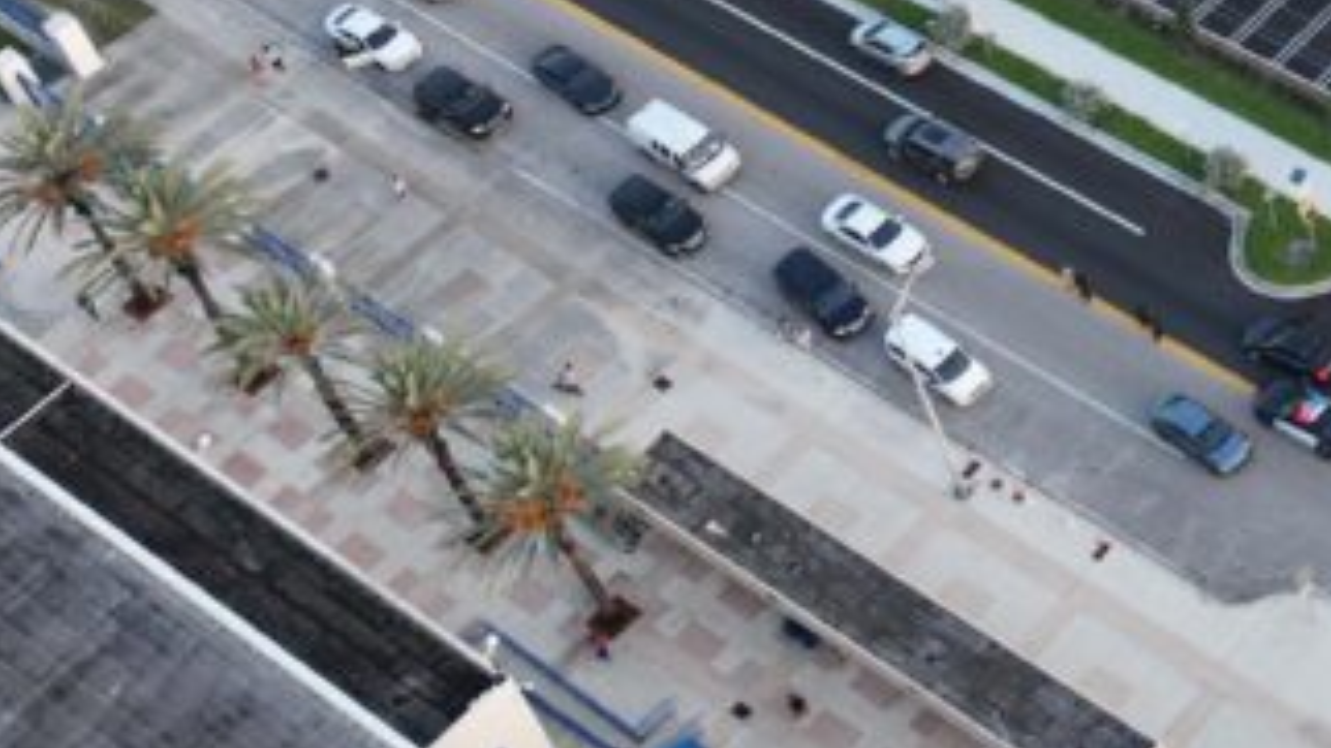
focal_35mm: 83
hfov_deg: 21.8
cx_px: 1934
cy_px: -362
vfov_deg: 13.7
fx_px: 2929
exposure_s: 1/100
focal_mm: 12.29
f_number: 2.8
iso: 120
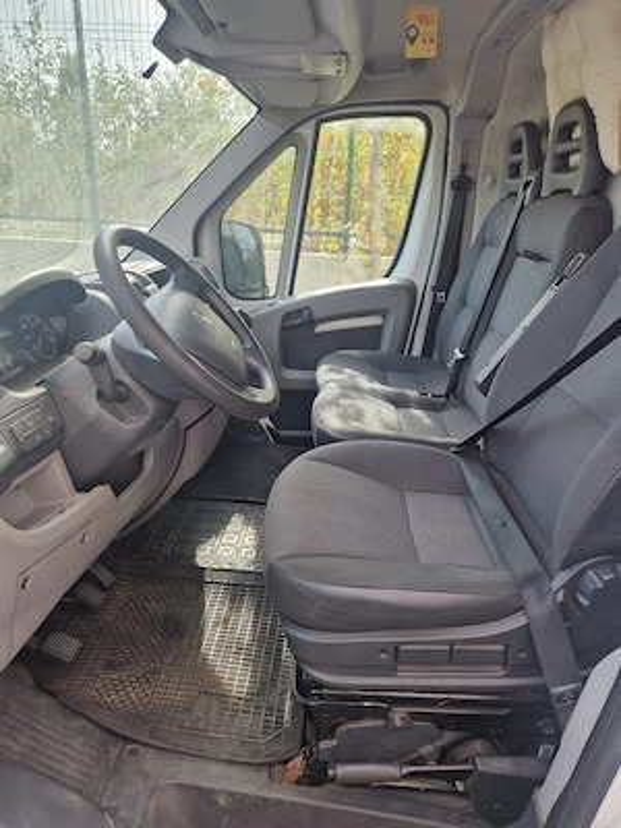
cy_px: 414
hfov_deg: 58.9
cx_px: 310
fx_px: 550
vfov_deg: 73.9
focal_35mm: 23
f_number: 1.8
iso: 50
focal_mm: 5.4
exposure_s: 1/227
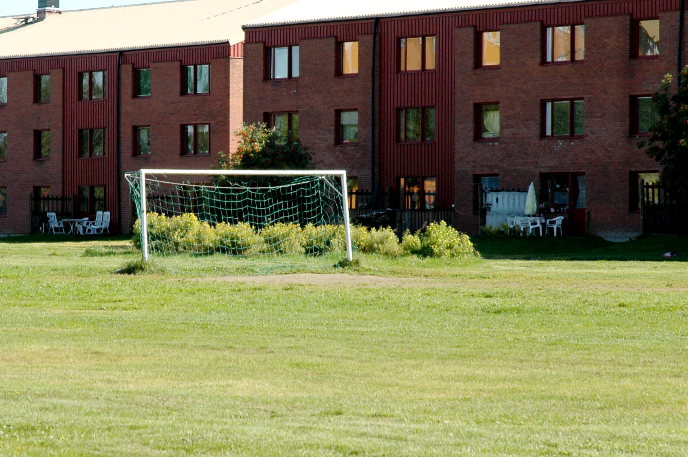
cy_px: 241
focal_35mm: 187
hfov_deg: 11.0
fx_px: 3571
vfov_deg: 7.3
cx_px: 185
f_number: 9
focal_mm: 70
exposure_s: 1/320
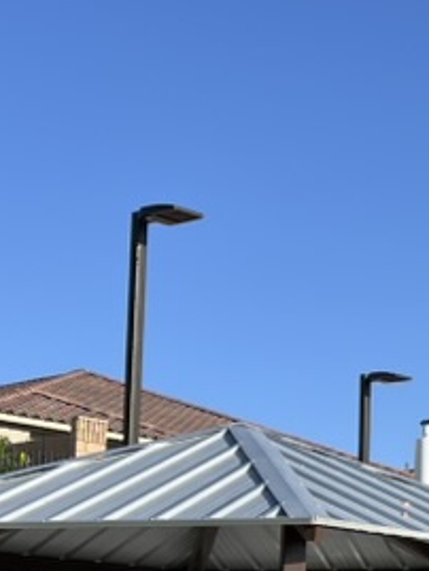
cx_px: 858
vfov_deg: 19.4
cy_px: 535
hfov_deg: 13.0
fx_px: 1635
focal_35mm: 99
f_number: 1.5
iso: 50
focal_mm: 5.7
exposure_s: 1/2762
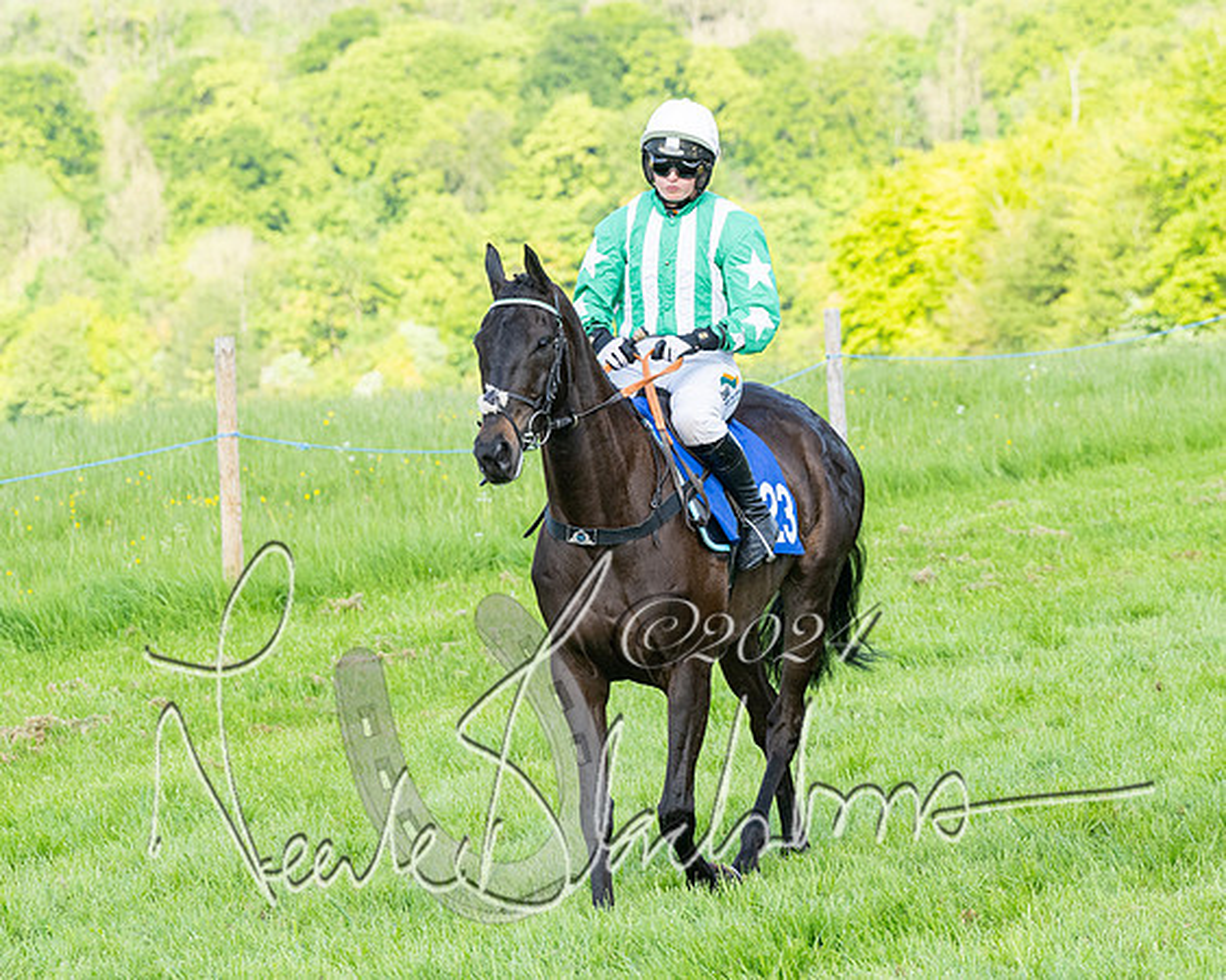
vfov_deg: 7.1
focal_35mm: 217
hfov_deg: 8.9
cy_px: 443
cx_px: 639
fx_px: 7867
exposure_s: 1/800
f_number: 5
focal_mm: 110
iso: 400
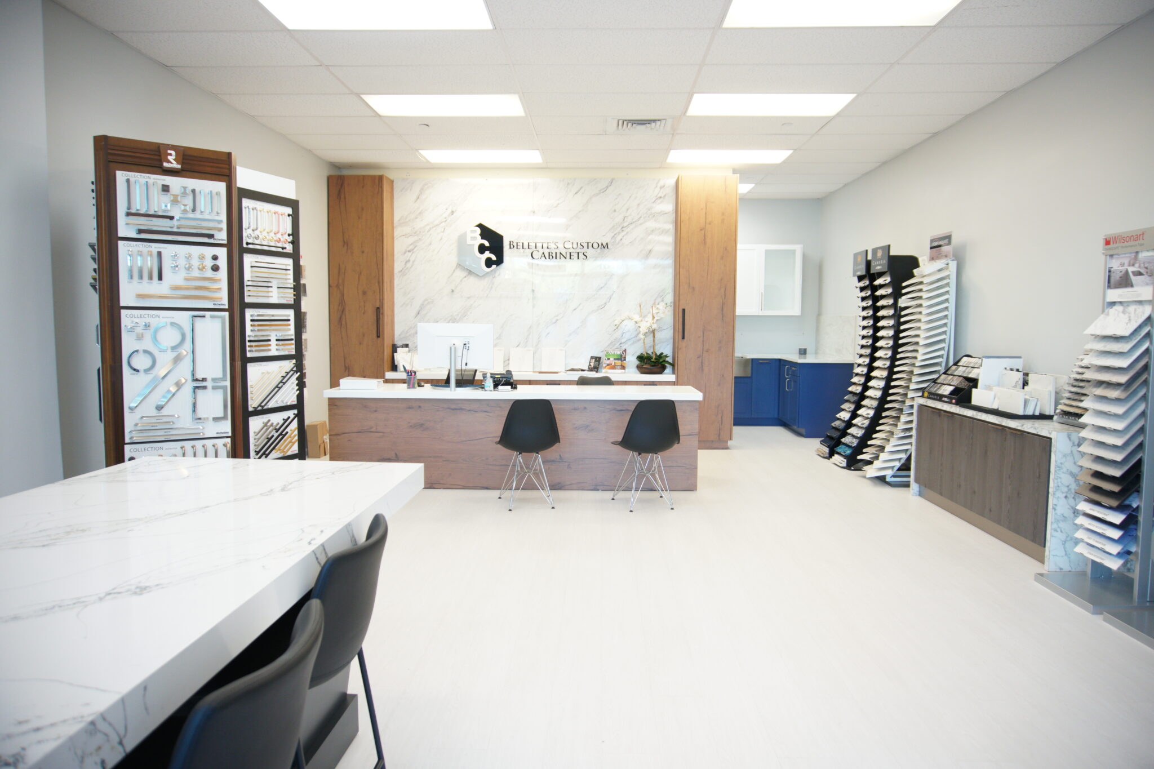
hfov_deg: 73.7
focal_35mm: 24
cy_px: 384
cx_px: 577
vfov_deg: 53.1
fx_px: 769
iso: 500
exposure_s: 1/60
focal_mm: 16
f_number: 3.5
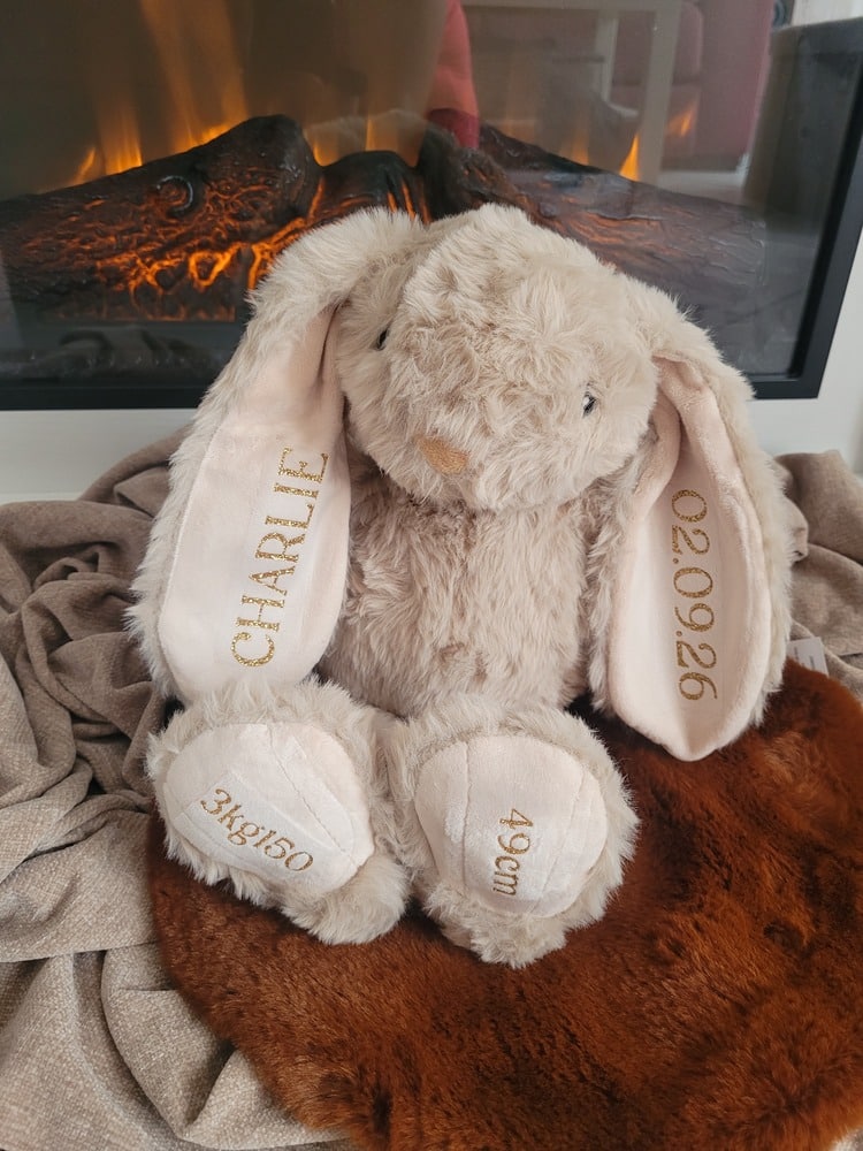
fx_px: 864
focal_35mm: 26
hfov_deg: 53.1
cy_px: 576
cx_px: 432
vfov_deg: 67.3
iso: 250
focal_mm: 5.4
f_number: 1.8
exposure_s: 1/40
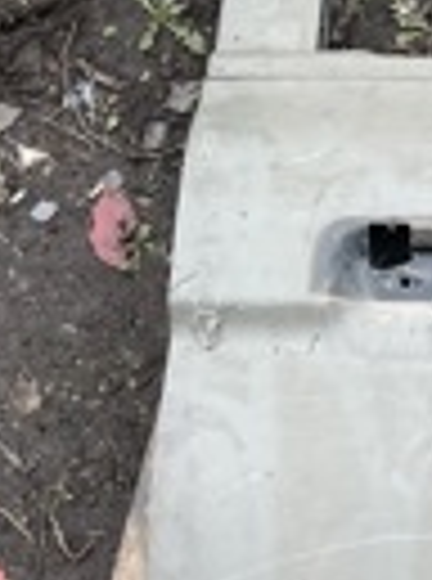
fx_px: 1622
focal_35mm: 97
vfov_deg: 20.3
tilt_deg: -79.0
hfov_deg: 13.6
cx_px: 770
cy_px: 328
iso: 50
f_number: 1.6
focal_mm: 5.1
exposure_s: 1/122
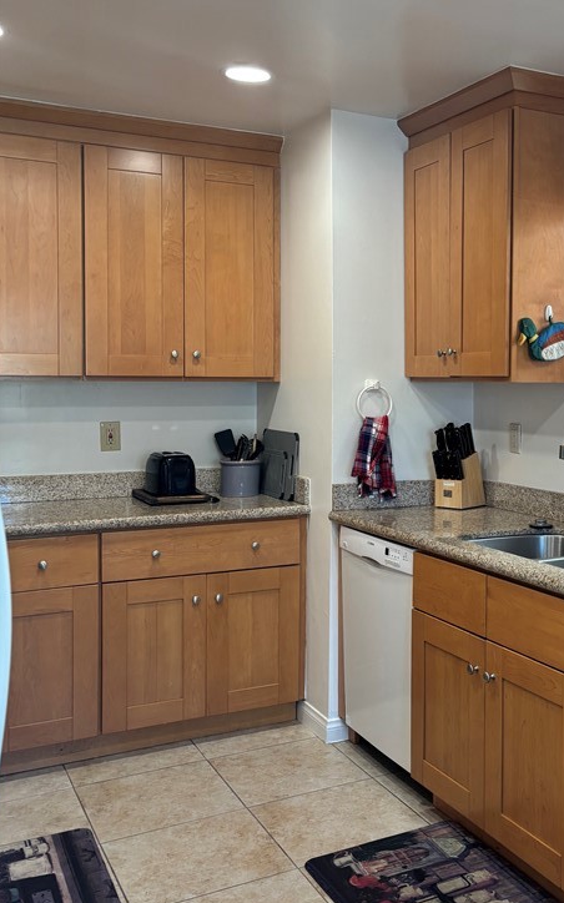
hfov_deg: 31.7
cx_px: 472
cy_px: 419
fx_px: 960
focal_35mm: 39
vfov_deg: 50.4
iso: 100
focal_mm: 5.96
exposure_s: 1/120
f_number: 1.6
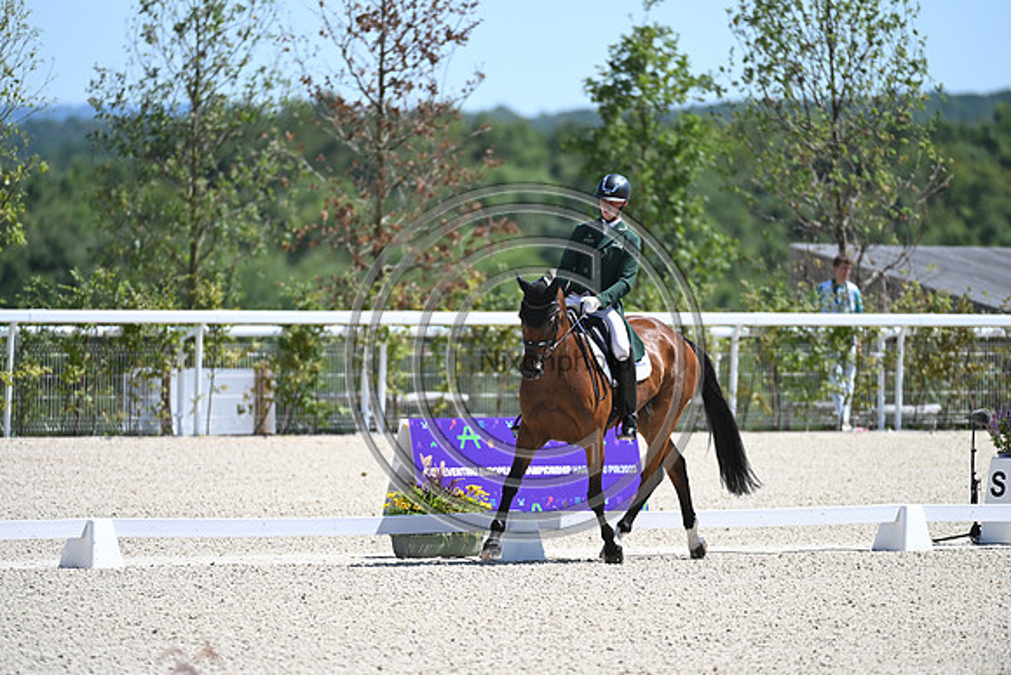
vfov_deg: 3.4
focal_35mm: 400
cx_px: 506
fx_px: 11235
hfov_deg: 5.2
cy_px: 338
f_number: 4.5
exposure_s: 1/1600
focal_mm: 400
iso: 360
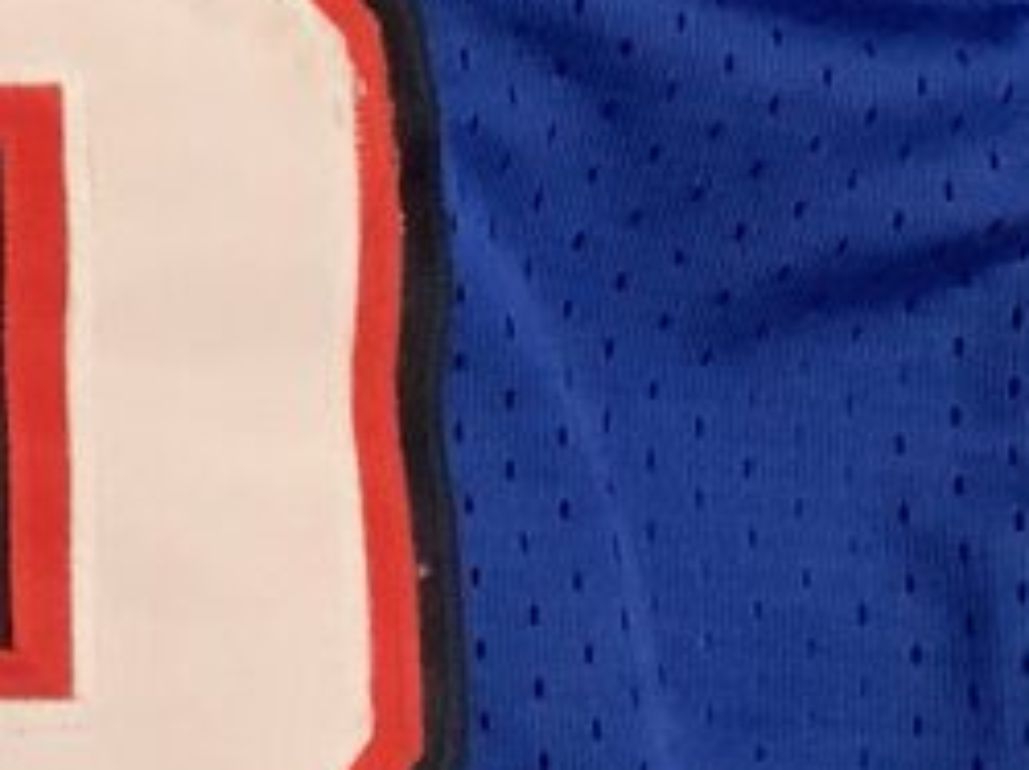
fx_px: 4425
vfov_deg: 9.7
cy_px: -284
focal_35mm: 149
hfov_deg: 11.5
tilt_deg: -82.6
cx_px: -1259
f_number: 2.4
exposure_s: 1/30
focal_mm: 3.3
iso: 400
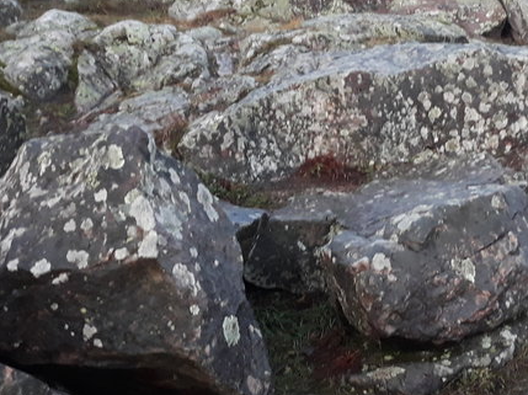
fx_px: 960
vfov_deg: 23.2
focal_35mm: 63
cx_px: 417
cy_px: 171
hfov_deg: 30.1
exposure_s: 1/25
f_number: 1.7
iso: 200
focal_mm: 3.71
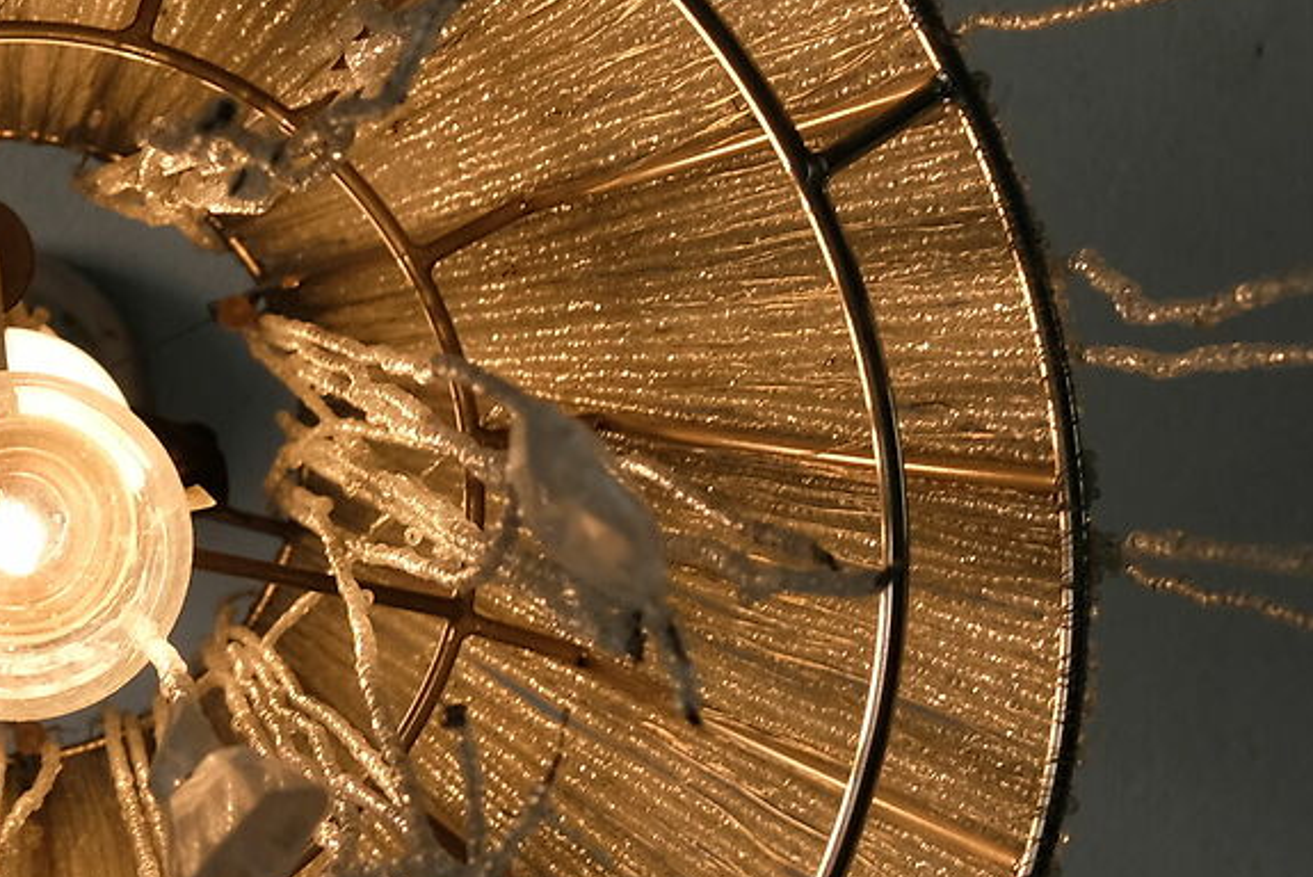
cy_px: 523
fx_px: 5327
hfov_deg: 13.8
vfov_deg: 9.4
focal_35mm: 146
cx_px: -27
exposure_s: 1/60
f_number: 8
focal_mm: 23
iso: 200
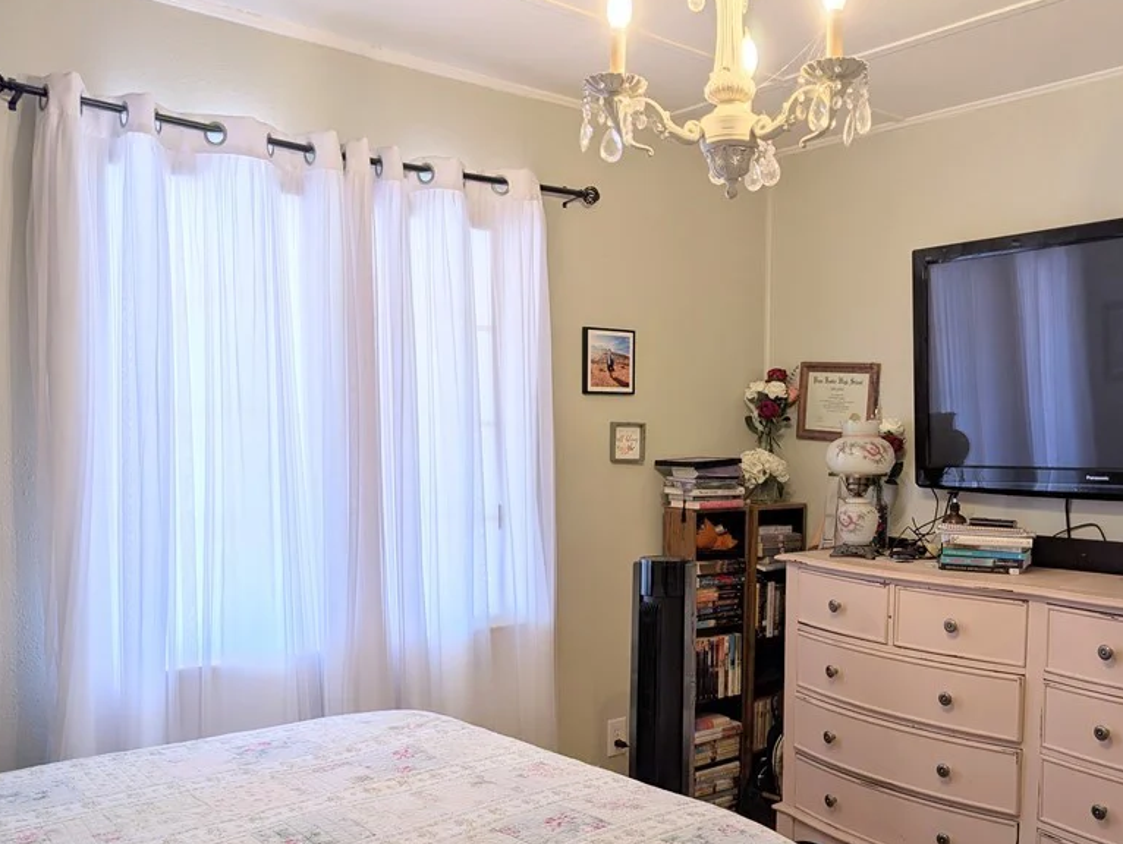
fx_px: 1039
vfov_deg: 43.9
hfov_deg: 56.4
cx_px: 659
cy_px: 519
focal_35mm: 32
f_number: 1.68
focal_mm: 6.9
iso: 20
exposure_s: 1/37.6
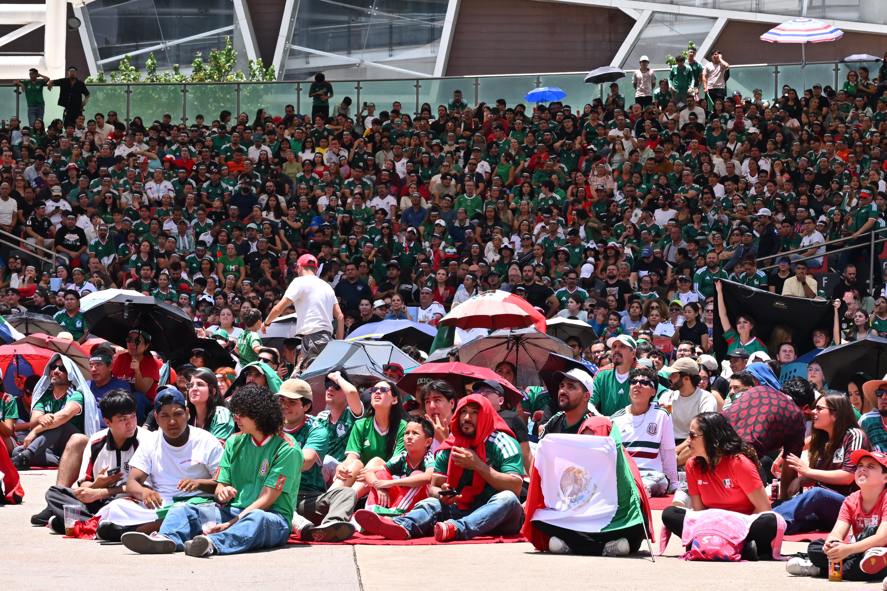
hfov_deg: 14.3
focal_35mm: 144
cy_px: 296
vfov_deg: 9.5
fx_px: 3547
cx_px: 444
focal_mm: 96
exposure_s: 1/640
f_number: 11
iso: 500
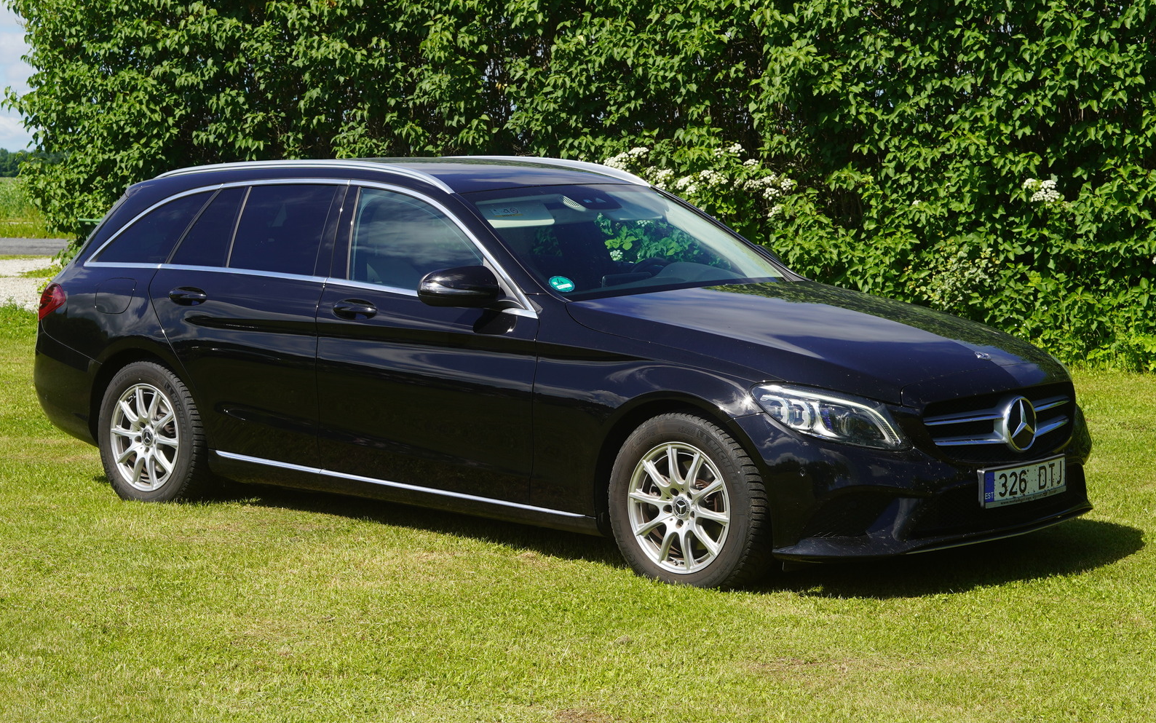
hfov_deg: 26.8
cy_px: 362
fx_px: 2426
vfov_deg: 16.9
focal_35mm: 77
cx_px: 581
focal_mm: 50
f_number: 9
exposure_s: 1/160
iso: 100
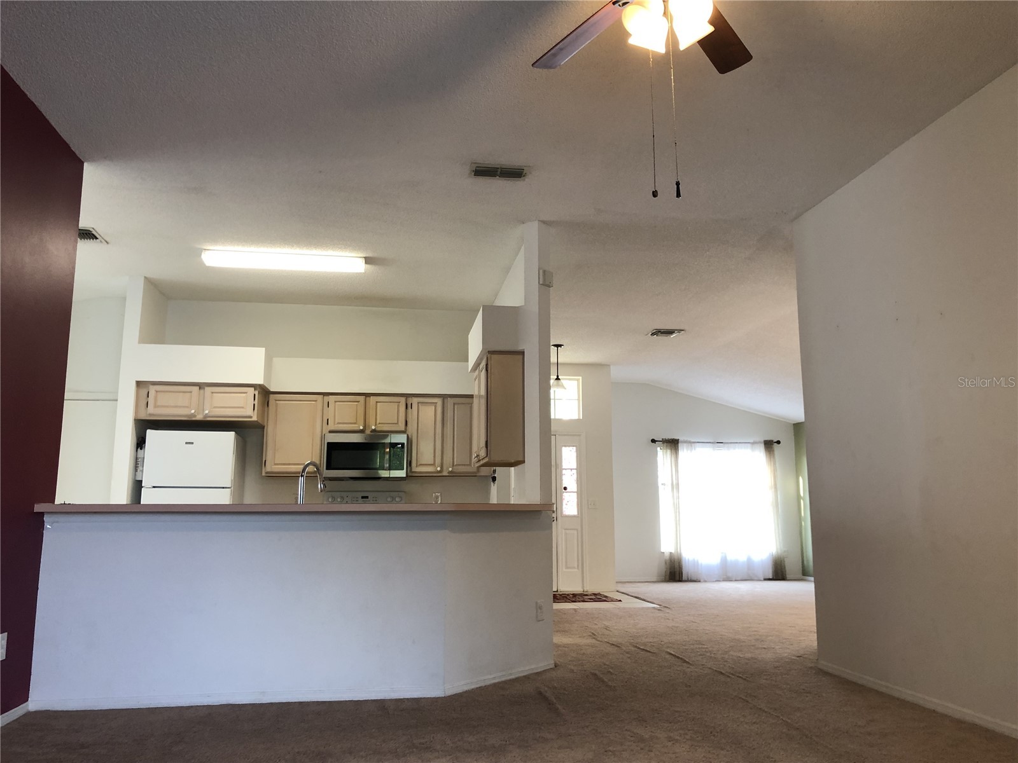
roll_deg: -0.7
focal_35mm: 28
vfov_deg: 49.7
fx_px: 823
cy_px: 382
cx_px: 509
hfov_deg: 63.4
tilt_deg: +10.8
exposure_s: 1/24
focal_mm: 4
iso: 40
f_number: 1.8
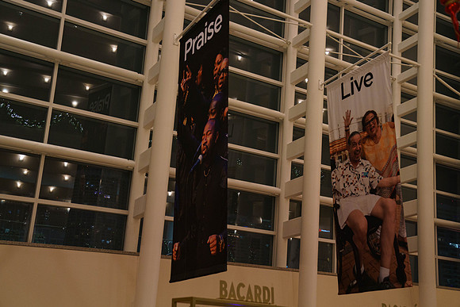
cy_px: 154
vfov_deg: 29.9
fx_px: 575
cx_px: 230
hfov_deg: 43.6
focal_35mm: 45
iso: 3200
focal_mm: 45
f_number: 3.2
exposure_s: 1/200
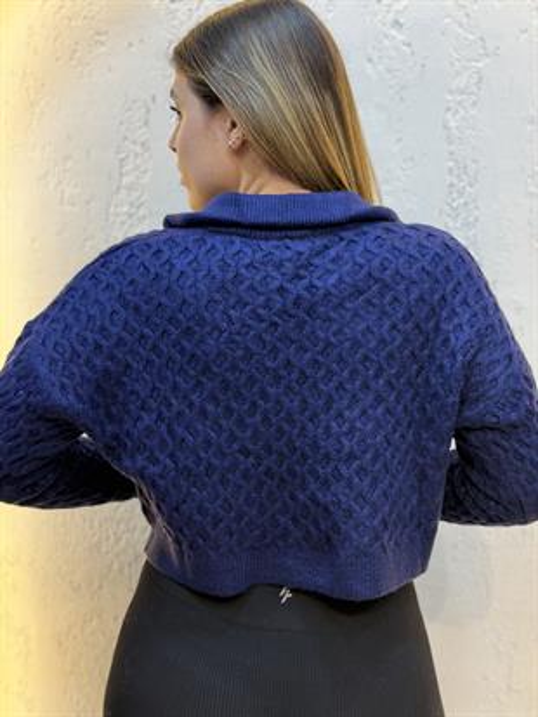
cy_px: 358
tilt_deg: -9.7
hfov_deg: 30.3
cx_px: 269
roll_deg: +0.0
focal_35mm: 48
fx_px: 994
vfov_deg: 39.6
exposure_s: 1/50
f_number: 1.78
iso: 80
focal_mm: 6.76
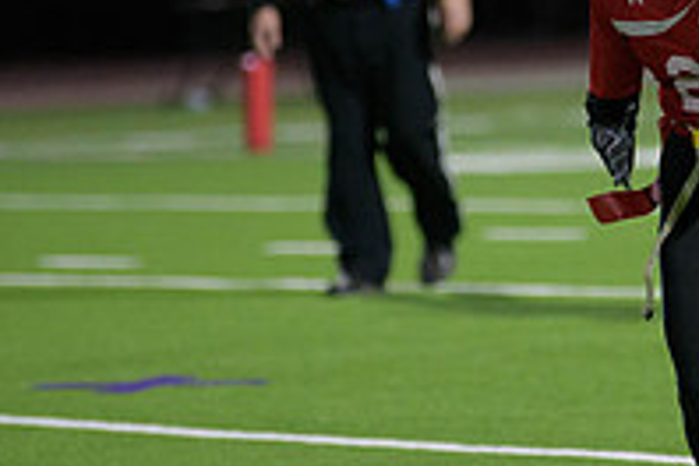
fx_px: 10232
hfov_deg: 3.9
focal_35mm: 527
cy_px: 76
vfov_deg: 2.6
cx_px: 593
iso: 2800
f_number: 2.8
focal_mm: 180
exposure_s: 1/640
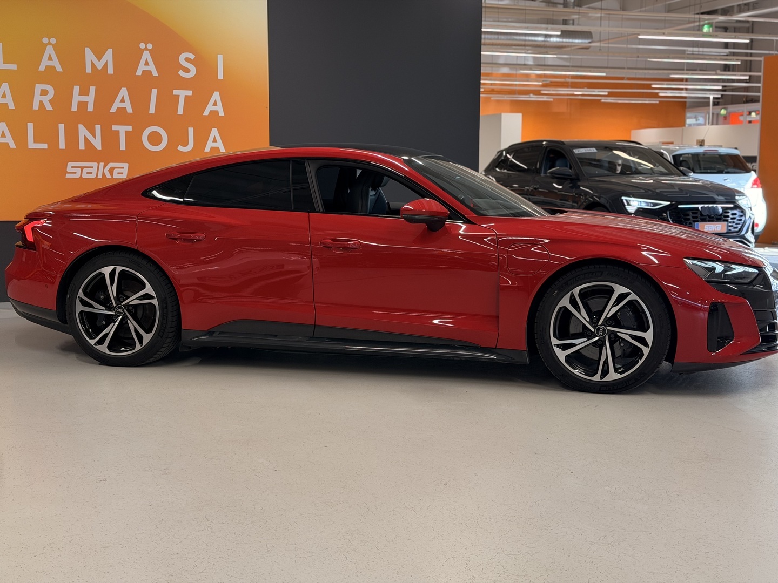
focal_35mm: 48
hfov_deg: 39.7
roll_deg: +0.0
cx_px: 389
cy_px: 292
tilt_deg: -7.1
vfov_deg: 30.3
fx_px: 1079
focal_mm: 6.76
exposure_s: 1/139
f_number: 1.78
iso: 160
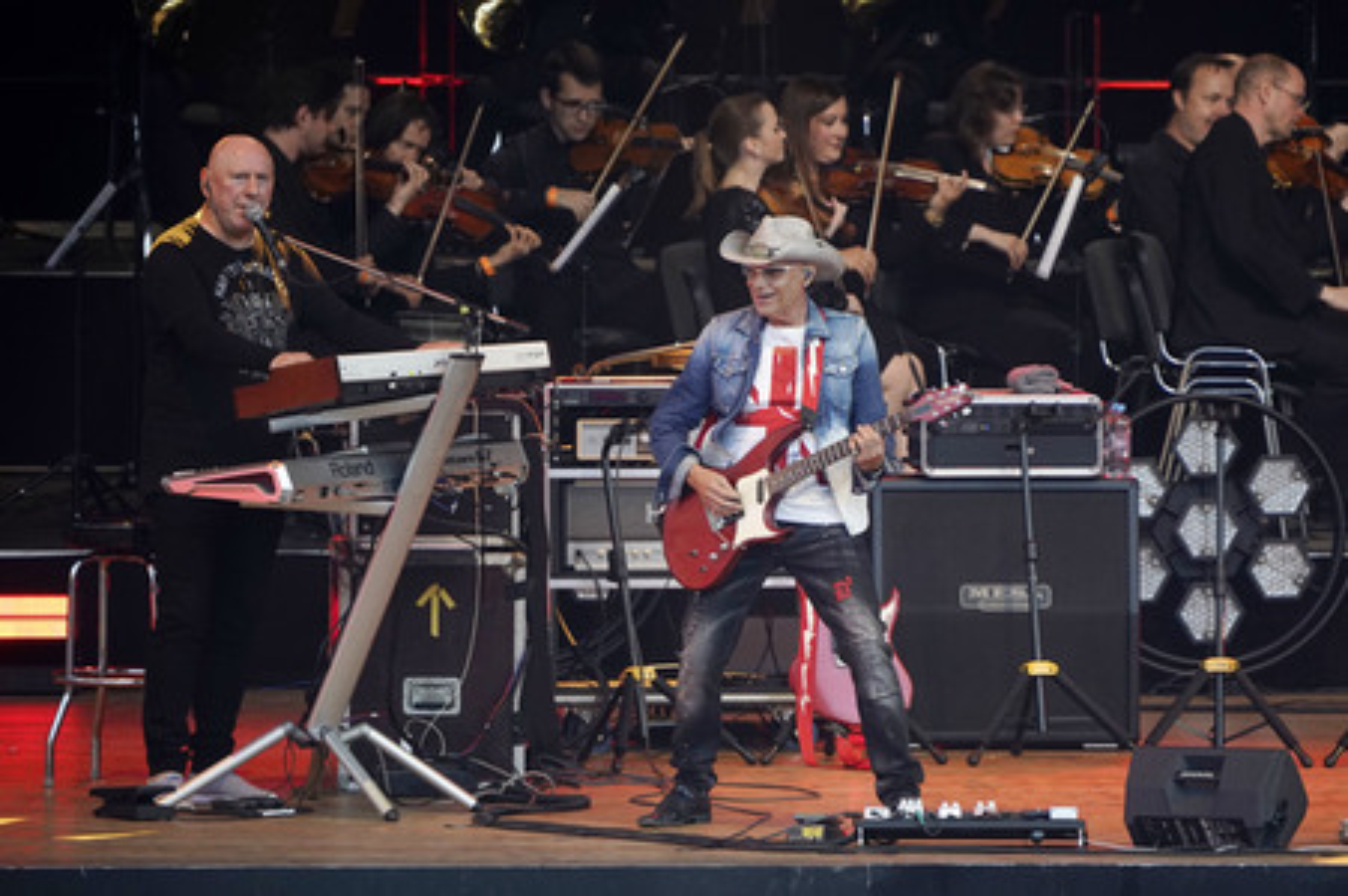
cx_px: 674
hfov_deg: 3.4
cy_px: 448
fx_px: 22450
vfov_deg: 2.3
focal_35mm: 600
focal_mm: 600
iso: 2500
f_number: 6.3
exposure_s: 1/500
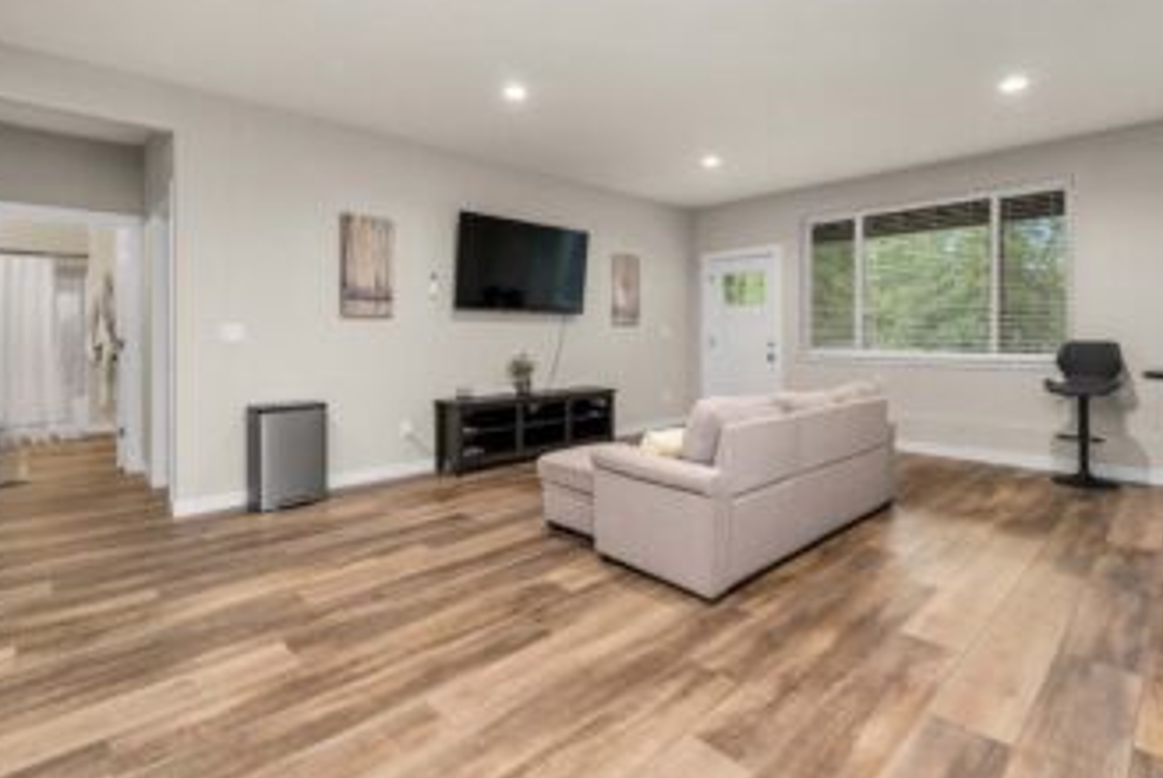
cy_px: 362
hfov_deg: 93.0
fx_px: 550
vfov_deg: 70.5
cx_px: 626
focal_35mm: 17
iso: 320
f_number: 6.3
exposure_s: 1/60
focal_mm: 14
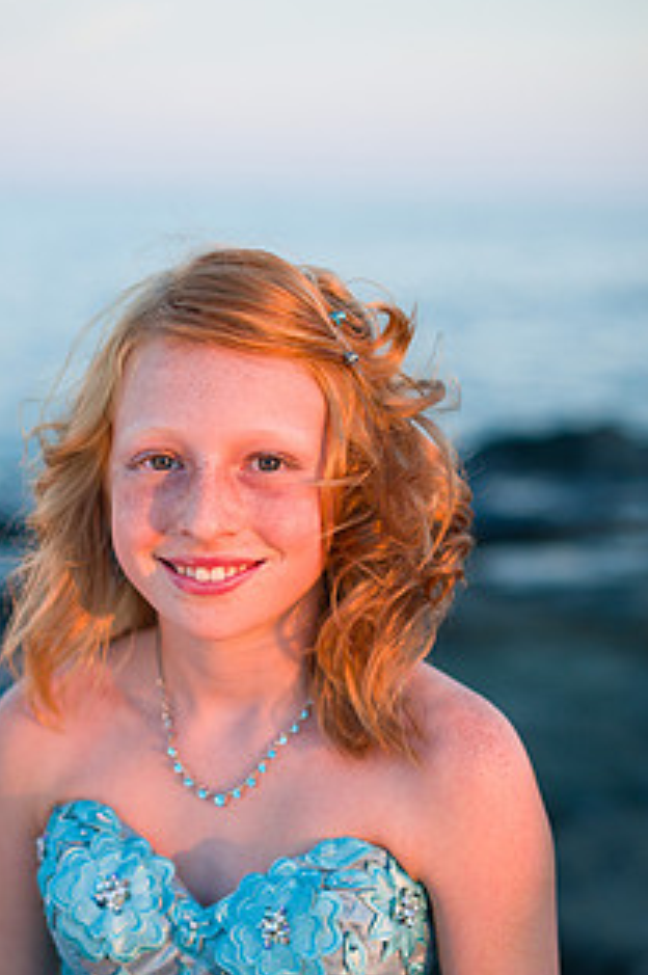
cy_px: 629
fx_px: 1948
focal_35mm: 72
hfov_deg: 18.8
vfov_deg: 28.0
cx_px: 232
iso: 160
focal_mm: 50
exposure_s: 1/400
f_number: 2
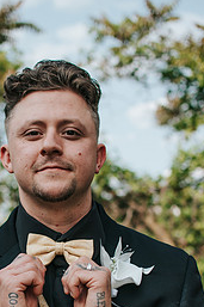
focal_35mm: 92
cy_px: 264
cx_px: 54
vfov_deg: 21.7
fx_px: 783
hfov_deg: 14.8
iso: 100
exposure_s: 1/1250
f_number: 2.8
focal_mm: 35
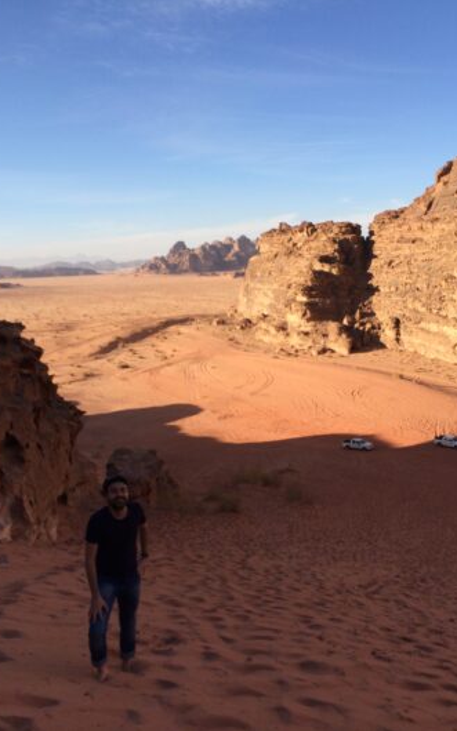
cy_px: 366
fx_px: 638
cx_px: 255
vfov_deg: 59.7
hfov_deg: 39.4
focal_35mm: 32
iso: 32
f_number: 2.2
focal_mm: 4.12
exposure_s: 1/1520
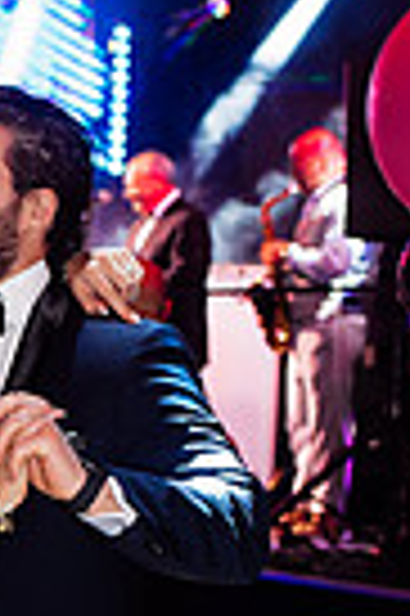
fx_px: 1969
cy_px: 445
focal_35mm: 115
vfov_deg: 17.7
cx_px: -185
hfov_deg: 11.4
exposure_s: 1/200
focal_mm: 35
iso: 1000
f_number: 2.8
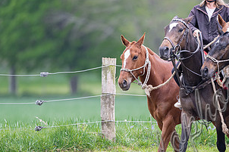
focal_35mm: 961
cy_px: 109
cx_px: 200
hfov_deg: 2.1
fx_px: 6109
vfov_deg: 1.4
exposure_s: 1/400
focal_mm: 500
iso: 400
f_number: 4
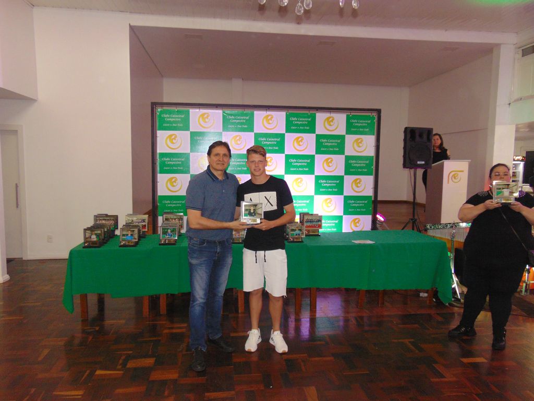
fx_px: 386
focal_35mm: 25
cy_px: 200
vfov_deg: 54.9
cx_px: 267
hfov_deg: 69.4
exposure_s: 1/30
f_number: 3
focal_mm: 4.5
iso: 200
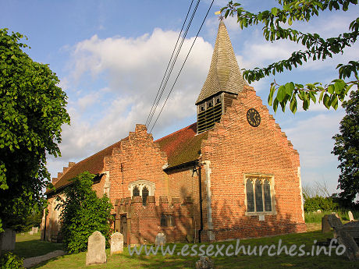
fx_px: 363
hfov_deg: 52.6
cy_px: 134
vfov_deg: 40.7
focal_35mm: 35
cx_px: 180
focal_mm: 8.9
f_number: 5.6
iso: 50
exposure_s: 1/152
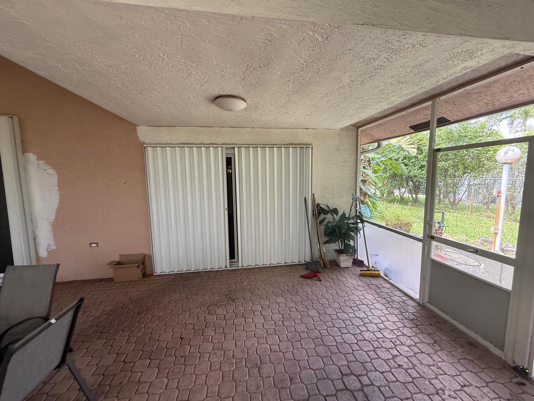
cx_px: 267
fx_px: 216
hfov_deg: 102.1
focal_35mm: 14
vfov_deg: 85.7
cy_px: 200
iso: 250
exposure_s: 1/99
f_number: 2.2
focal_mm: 2.22
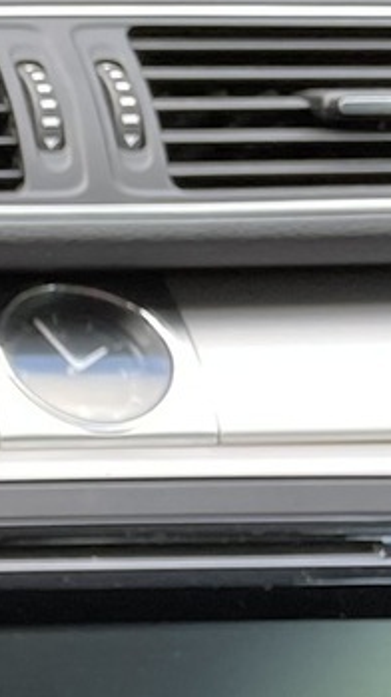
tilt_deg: -23.6
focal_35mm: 130
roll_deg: -0.6
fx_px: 2399
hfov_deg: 7.2
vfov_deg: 16.3
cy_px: 639
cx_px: -1123
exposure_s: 1/121
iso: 80
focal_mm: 4.2
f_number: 1.6
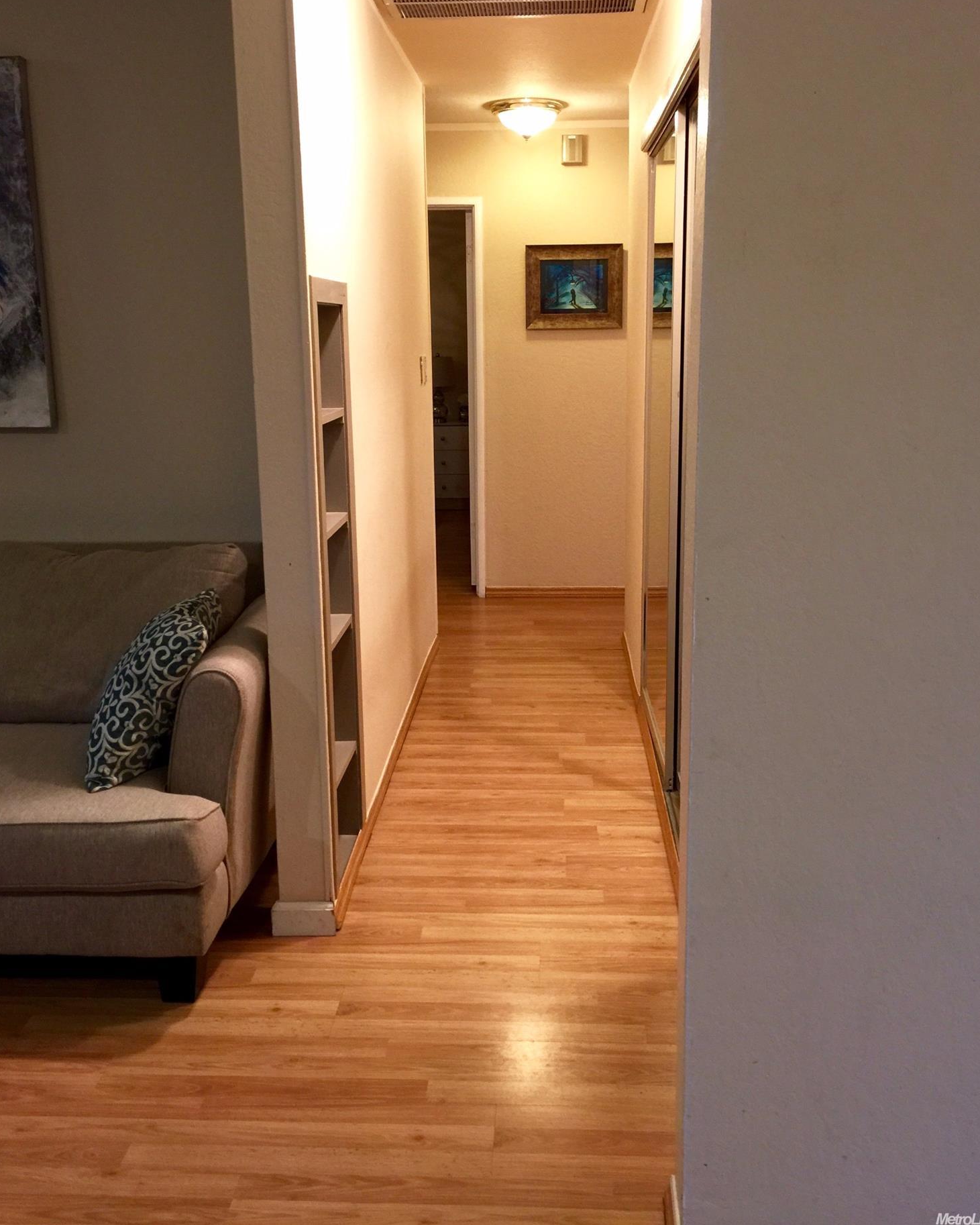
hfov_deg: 47.1
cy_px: 555
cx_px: 500
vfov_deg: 57.1
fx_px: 1124
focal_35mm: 31
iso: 64
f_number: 2.2
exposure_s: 1/15
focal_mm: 4.15
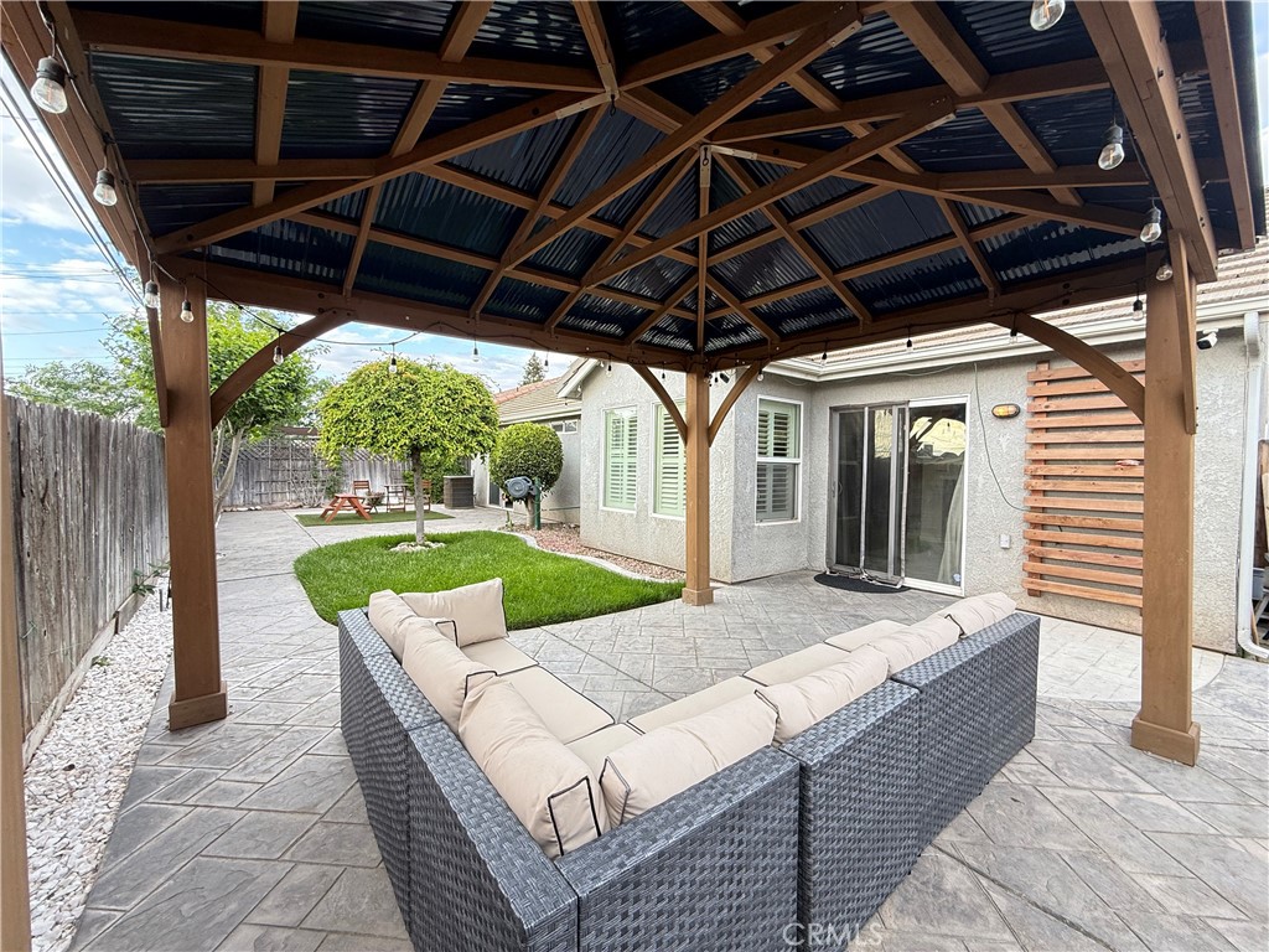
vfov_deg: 85.7
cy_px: 476
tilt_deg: -0.7
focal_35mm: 14
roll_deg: -1.0
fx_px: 513
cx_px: 634
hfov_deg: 102.1
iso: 50
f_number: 2.2
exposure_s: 1/99
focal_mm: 2.22
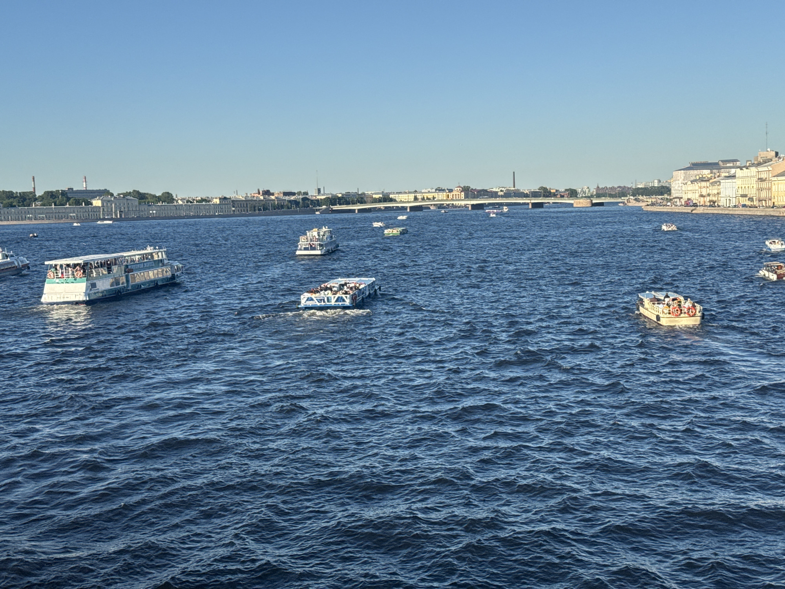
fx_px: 1089
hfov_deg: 39.7
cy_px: 294
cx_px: 392
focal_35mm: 48
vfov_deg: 30.3
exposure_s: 1/2959
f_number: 1.78
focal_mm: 6.86
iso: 64
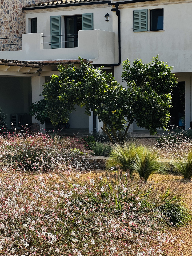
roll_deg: +0.0
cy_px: 128
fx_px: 569
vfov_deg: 25.3
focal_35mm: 77
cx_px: 96
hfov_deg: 19.1
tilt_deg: -1.3
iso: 25
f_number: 2.8
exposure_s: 1/541
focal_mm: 9
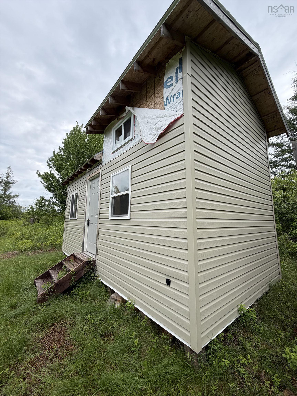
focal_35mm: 14
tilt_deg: +10.9
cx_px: 148
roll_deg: -1.0
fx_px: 160
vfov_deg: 102.1
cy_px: 198
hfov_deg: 85.7
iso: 40
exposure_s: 1/770
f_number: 2.2
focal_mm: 2.22
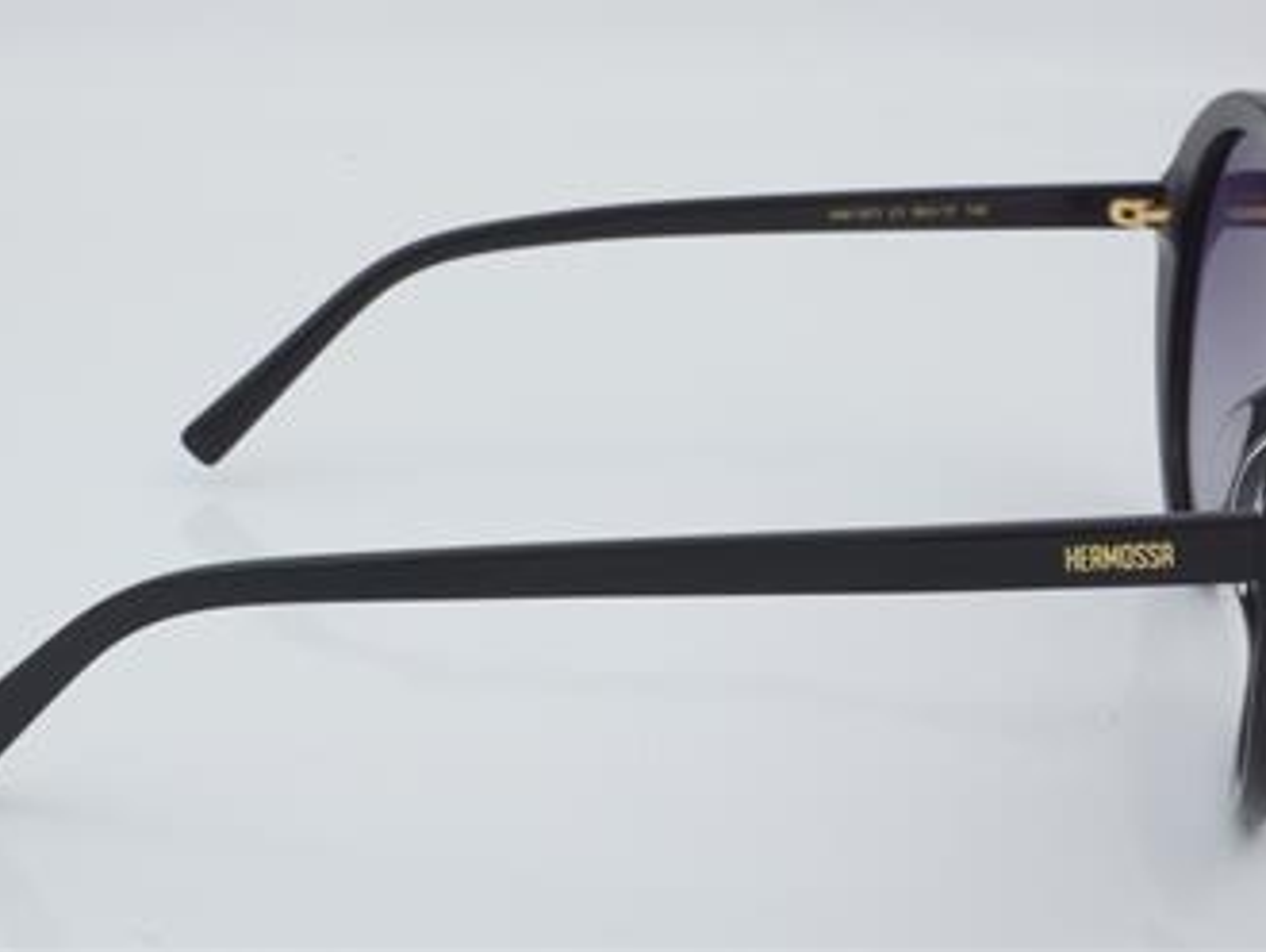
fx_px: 2876
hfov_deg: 24.8
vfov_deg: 18.8
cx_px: 633
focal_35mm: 79
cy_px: 445
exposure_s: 1/3
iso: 100
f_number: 32
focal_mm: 45
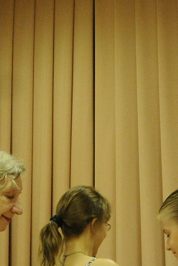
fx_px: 2040
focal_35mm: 275
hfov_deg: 5.0
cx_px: 106
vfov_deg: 7.4
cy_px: 315
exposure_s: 1/60
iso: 1600
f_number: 4.5
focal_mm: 44
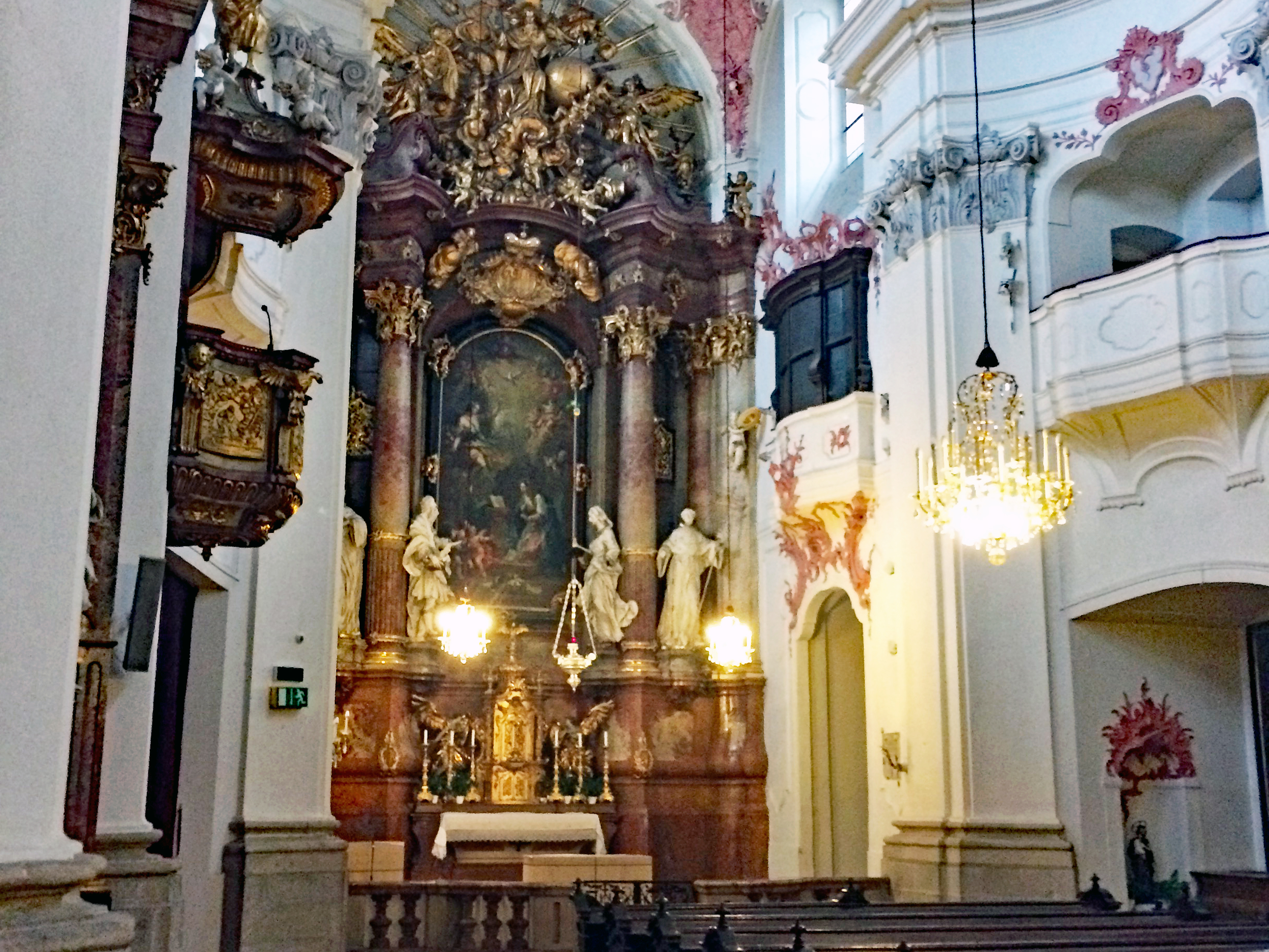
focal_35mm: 29
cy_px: 476
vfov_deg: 48.2
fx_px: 1063
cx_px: 634
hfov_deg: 61.7
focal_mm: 4.15
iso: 400
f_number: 2.2
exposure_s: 1/17
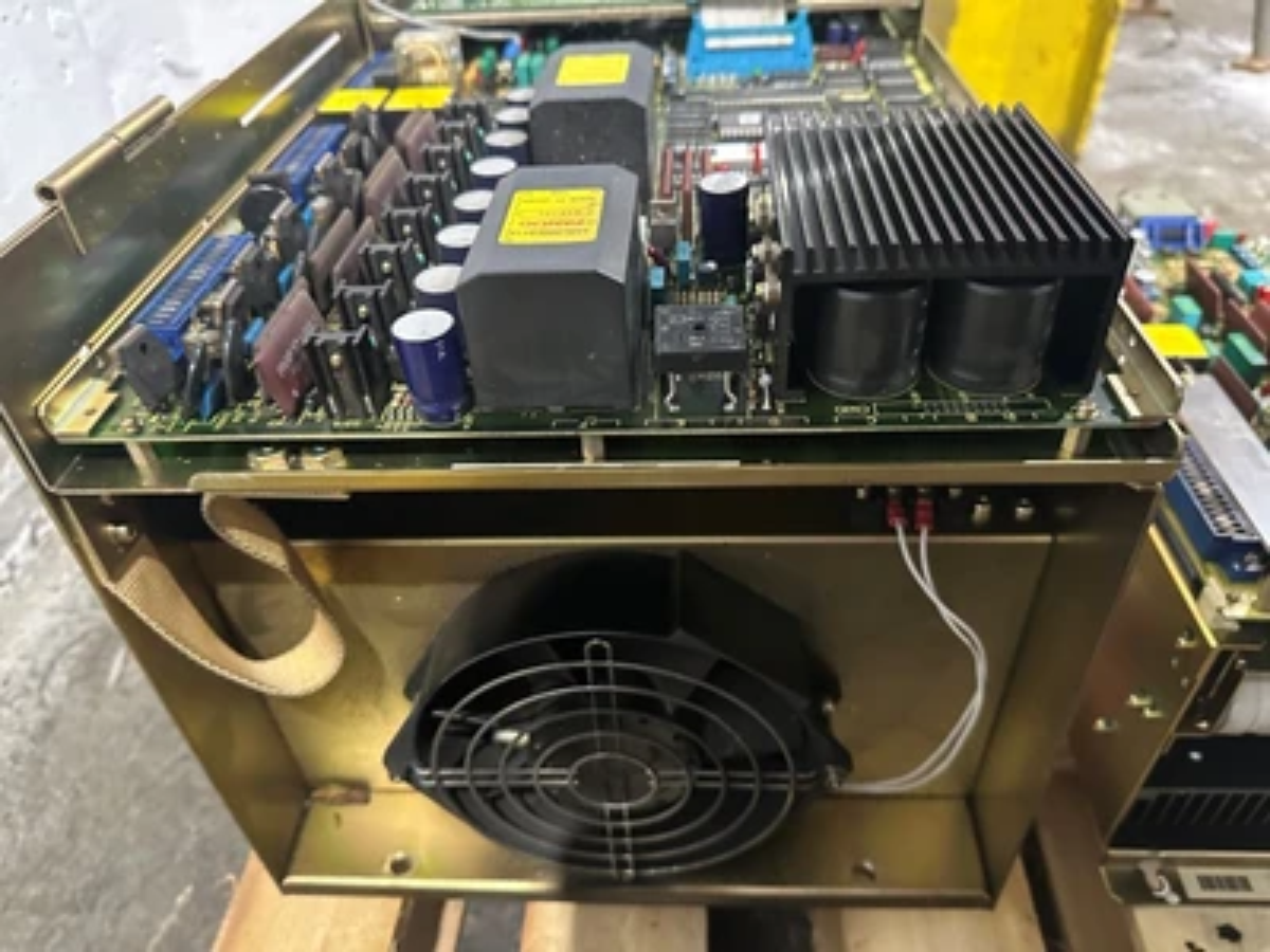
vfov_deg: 56.8
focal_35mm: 24
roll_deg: +4.1
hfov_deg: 71.6
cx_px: 635
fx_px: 881
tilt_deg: -39.9
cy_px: 476
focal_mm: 6.86
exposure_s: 1/40
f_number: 1.78
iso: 1000
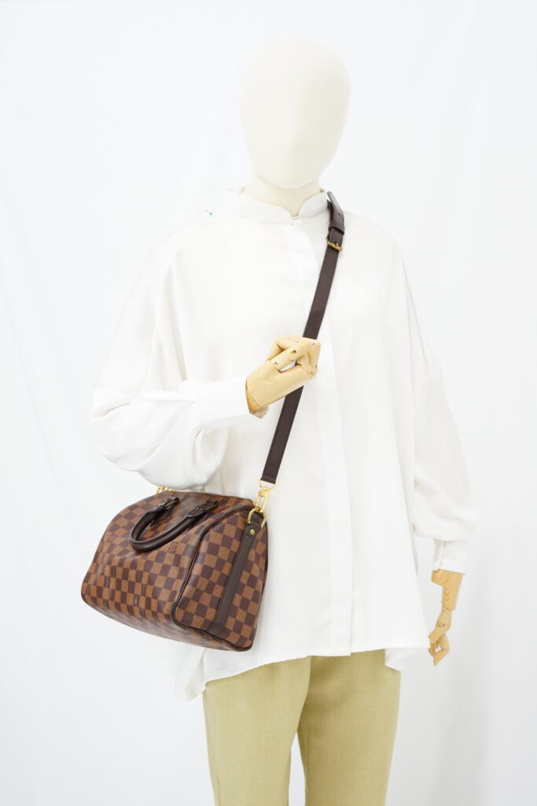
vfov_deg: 39.6
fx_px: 1118
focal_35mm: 50
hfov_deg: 27.0
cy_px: 403
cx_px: 268
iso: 640
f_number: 6.3
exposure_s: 1/6
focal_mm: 50
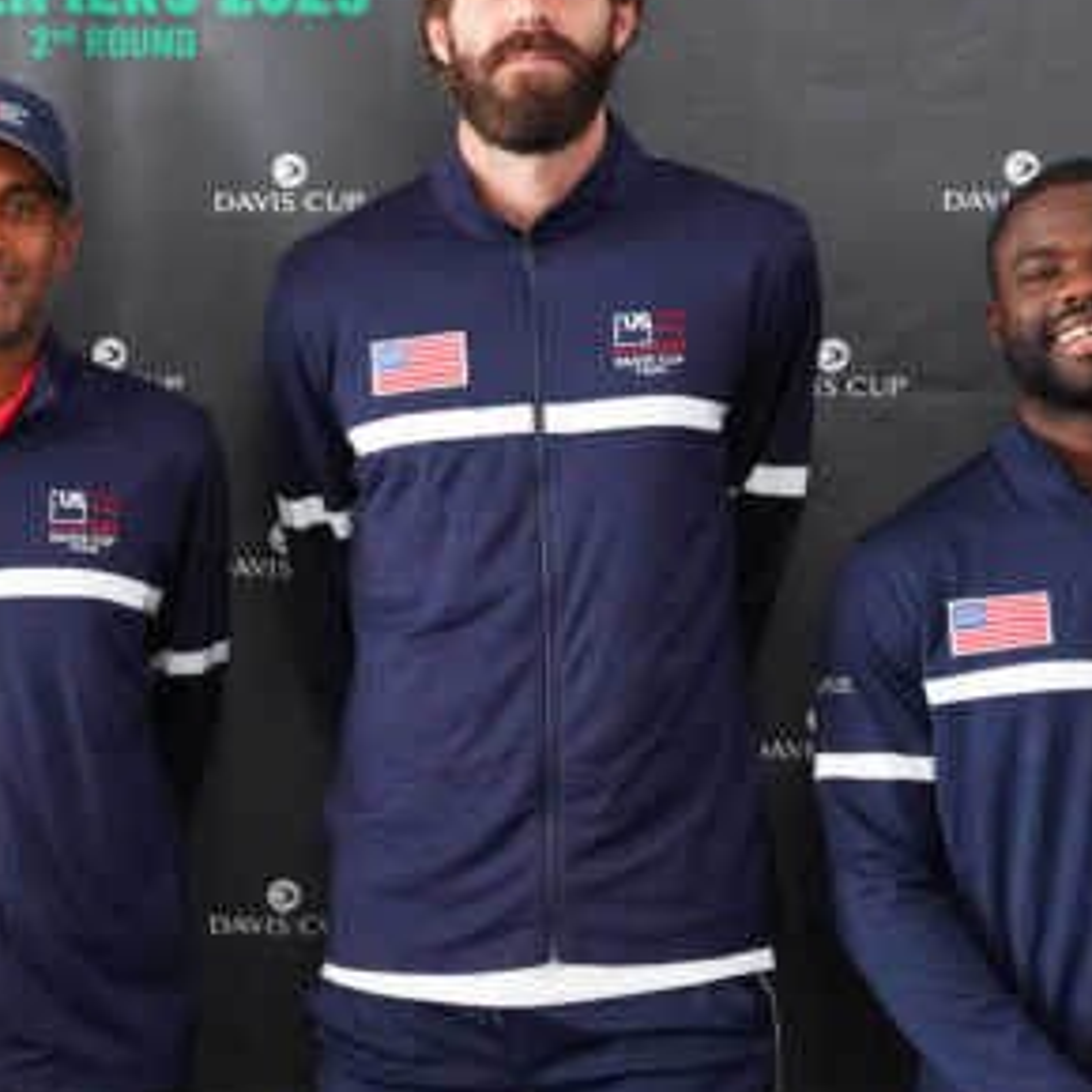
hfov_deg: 13.4
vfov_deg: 13.4
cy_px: 985
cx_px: 143
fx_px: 4604
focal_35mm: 129
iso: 5000
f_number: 2.8
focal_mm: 43
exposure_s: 1/400
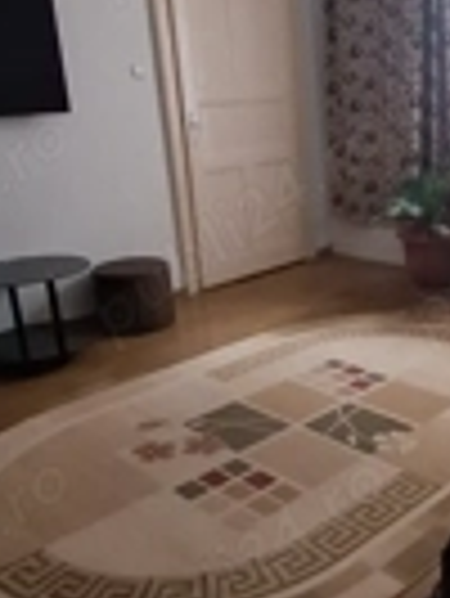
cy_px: 301
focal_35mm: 39
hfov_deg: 35.0
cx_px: 396
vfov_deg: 47.8
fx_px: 675
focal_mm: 1.74
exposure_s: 1/20
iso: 500
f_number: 2.2
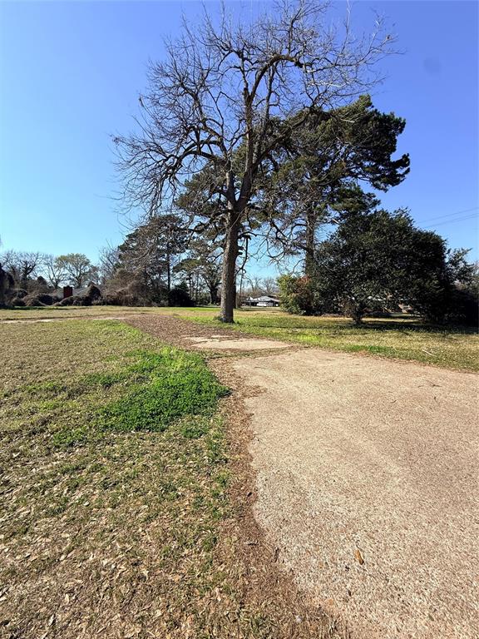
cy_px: 320
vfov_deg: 102.1
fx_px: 258
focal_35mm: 14
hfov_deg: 85.7
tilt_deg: -2.1
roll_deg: -1.1
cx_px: 240
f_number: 2.2
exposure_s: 1/1464
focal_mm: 2.22
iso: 50
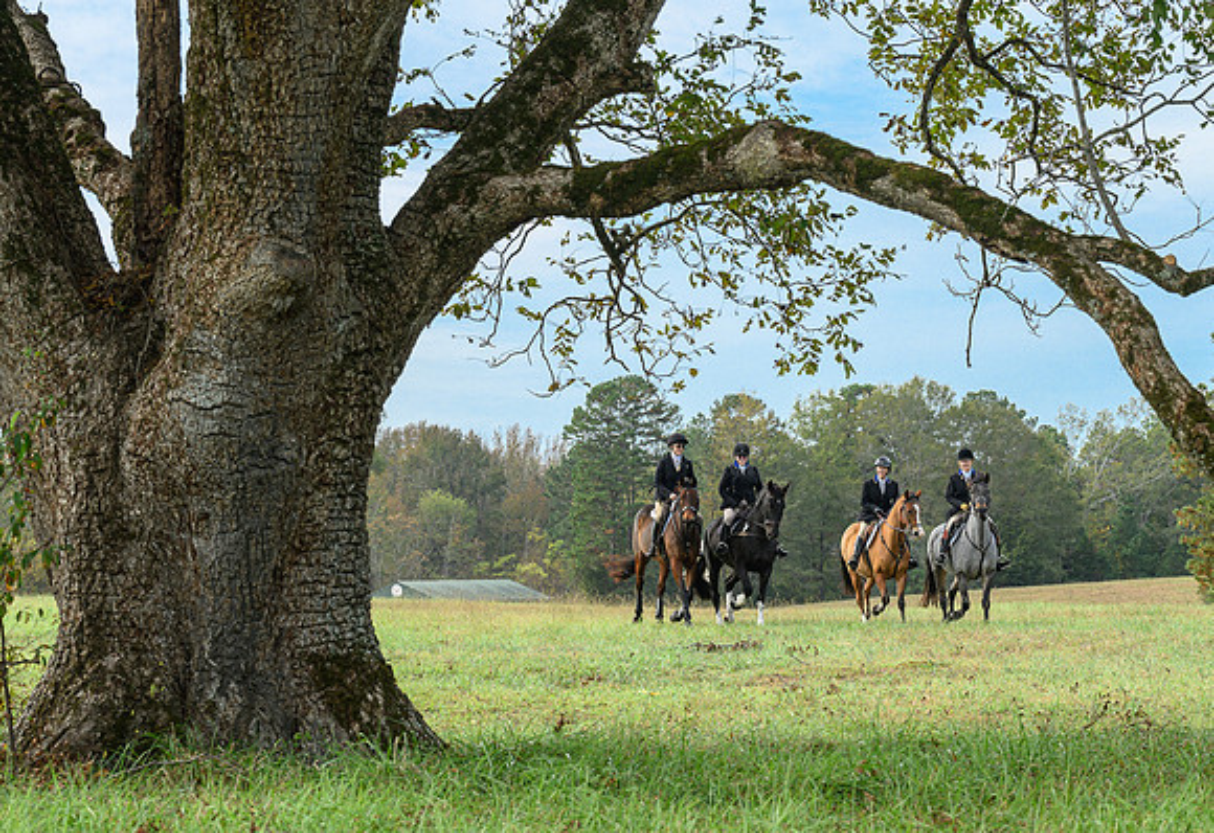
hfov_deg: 18.8
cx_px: 750
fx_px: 3664
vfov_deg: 13.0
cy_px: 463
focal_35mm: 108
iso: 400
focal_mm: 83
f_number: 6.3
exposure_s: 1/320
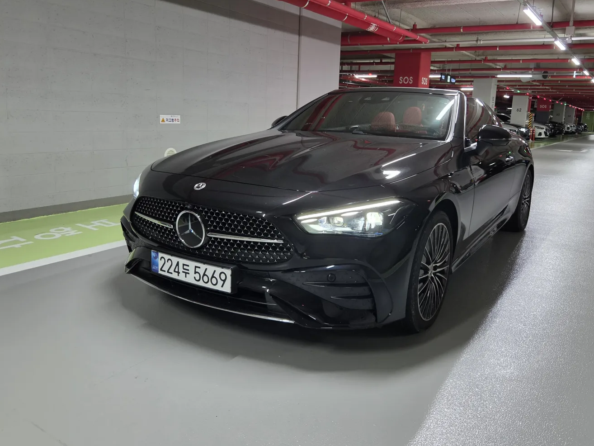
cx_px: 330
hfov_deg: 63.3
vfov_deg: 49.5
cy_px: 184
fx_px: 481
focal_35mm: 28
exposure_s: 1/53.8
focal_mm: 5.4
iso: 320
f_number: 1.8
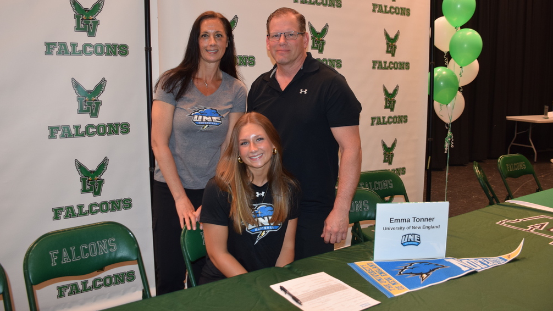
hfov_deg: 61.0
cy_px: 127
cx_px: 279
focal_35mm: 32
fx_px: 469
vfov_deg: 36.6
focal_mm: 20
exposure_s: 1/80
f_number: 4.5
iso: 800
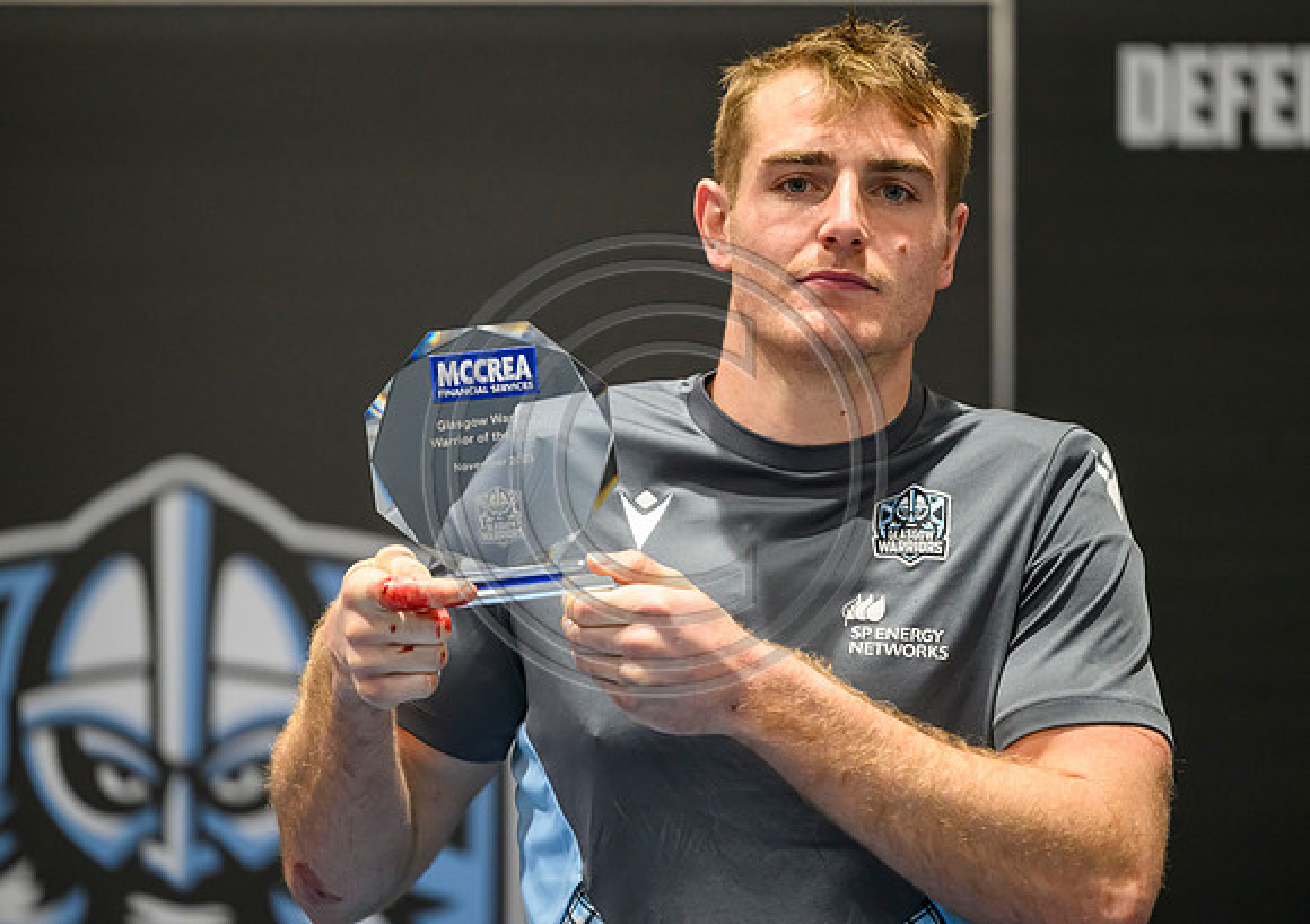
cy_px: 449
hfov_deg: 10.2
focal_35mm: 198
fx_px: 7317
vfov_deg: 7.2
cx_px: 666
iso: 4000
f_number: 3.2
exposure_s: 1/160
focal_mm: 185
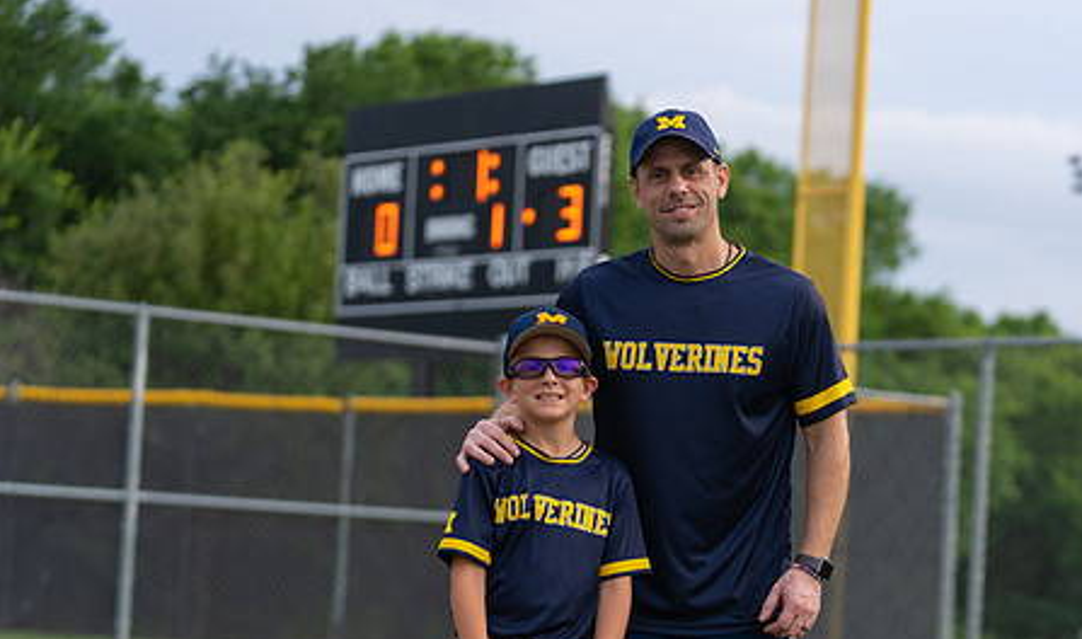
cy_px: 443
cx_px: 661
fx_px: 3195
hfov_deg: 19.2
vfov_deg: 11.4
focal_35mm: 110
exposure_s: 1/320
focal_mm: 82
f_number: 2.8
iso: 250
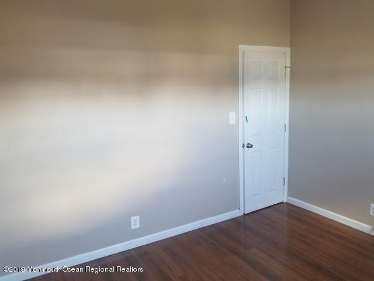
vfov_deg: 53.1
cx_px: 187
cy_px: 140
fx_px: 281
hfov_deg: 67.3
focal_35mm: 26
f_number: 1.7
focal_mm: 4.25
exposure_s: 1/29
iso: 200
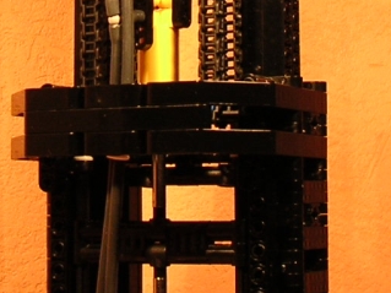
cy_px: -23
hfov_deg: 16.6
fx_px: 1344
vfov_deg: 12.3
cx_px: 211
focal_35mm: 119
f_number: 2.8
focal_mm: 5.8
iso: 100
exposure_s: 1/11
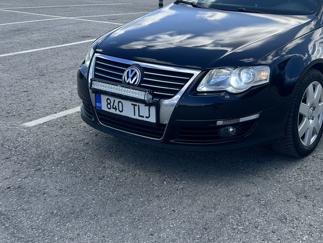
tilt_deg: -10.3
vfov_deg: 29.2
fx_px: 457
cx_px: 262
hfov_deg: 37.4
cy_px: 57
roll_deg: -2.7
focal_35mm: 49
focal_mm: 5.7
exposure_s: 1/1698
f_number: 1.5
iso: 50
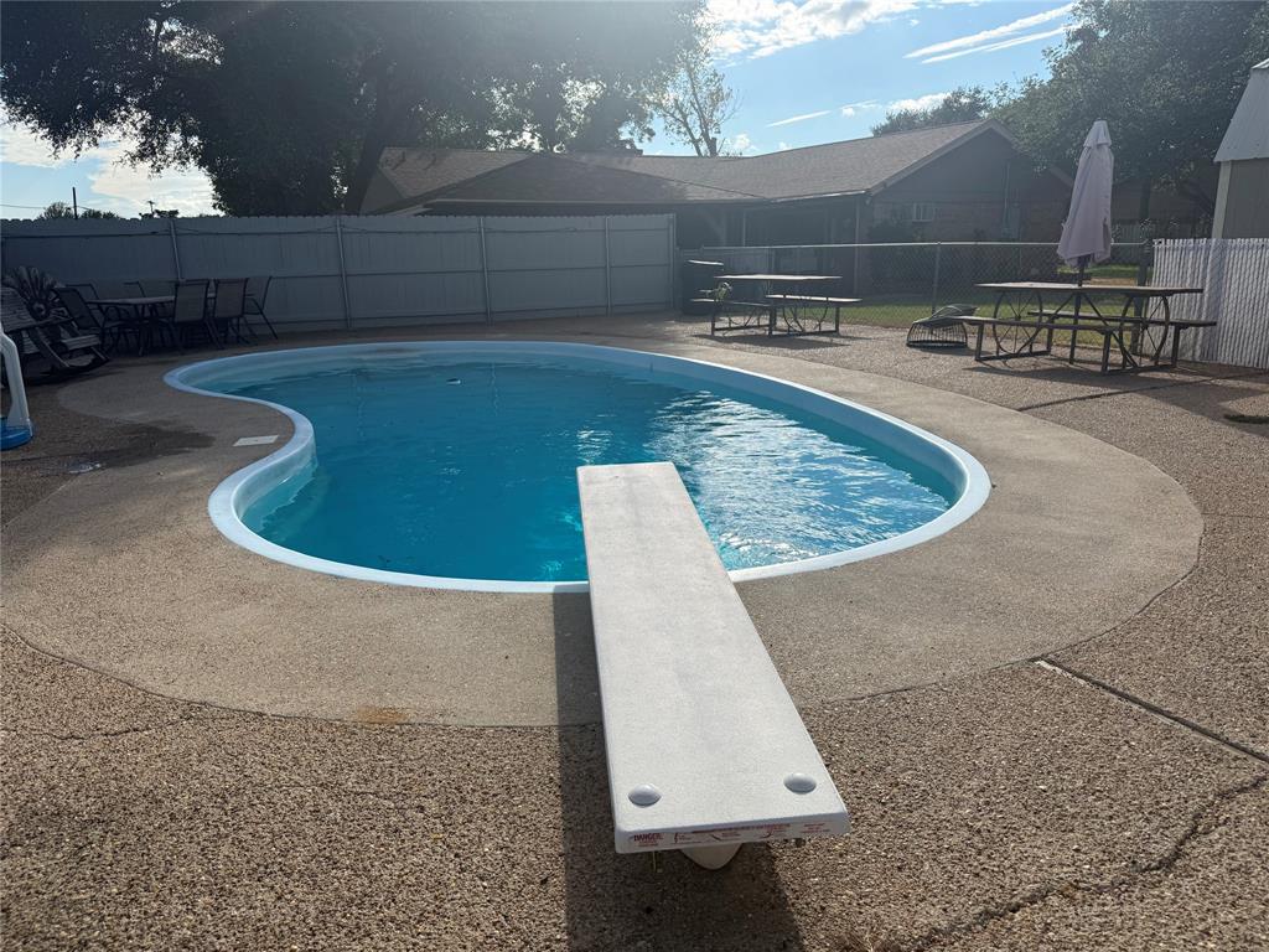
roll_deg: +1.5
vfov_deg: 56.8
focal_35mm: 24
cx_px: 634
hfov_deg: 71.6
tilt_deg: -13.6
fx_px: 880
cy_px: 476
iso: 80
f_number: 1.78
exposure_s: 1/6173
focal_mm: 6.76
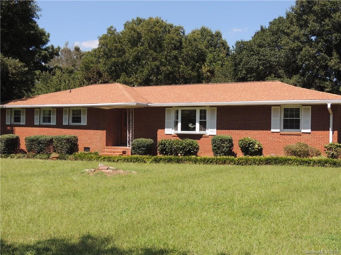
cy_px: 128
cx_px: 170
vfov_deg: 33.6
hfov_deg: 43.9
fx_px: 424
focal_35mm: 43
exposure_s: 1/800
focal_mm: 7.6
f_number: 3.4
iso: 100
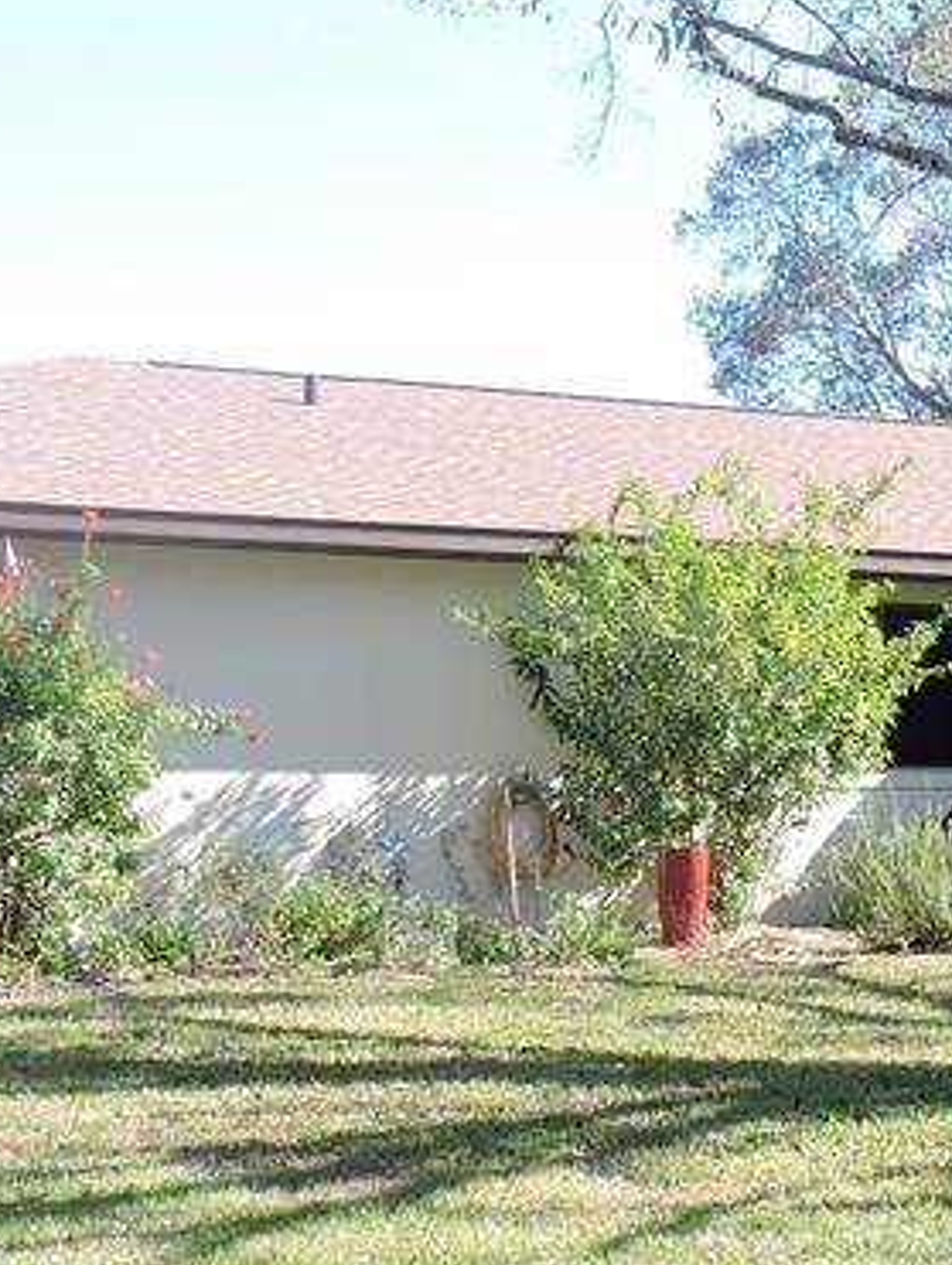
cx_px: 819
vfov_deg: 21.4
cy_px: 835
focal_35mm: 91
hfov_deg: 16.1
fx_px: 3331
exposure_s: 1/250
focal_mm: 5.9
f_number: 3.2
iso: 100
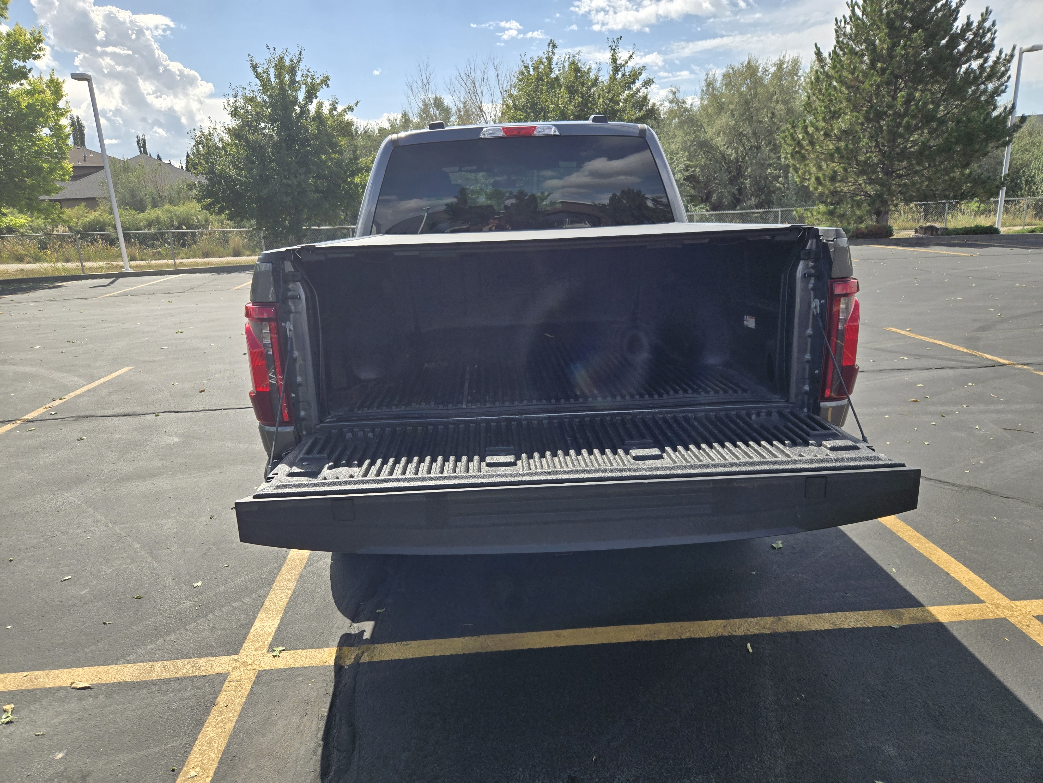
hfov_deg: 73.9
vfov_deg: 58.9
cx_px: 522
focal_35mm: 23
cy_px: 392
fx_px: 693
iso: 25
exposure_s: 1/1614
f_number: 1.8
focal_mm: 5.4
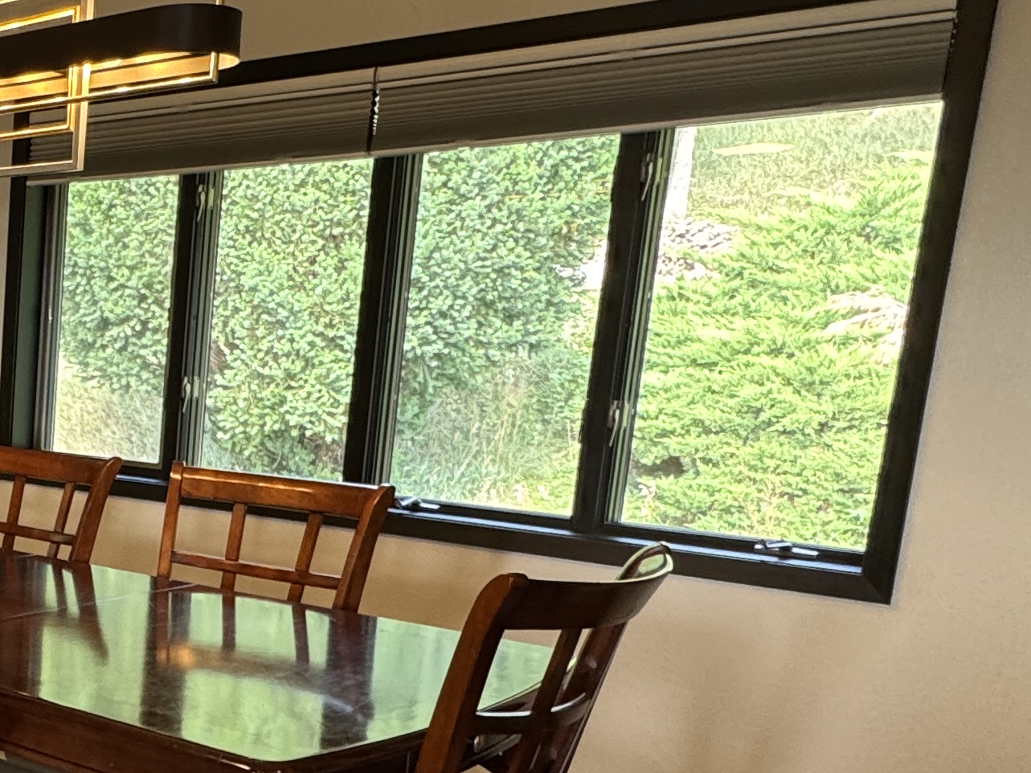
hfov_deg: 36.2
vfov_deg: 32.3
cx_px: -112
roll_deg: -2.5
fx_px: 1310
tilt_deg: -10.1
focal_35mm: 44
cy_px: 575
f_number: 2.2
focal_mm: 2.22
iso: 200
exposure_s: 1/60
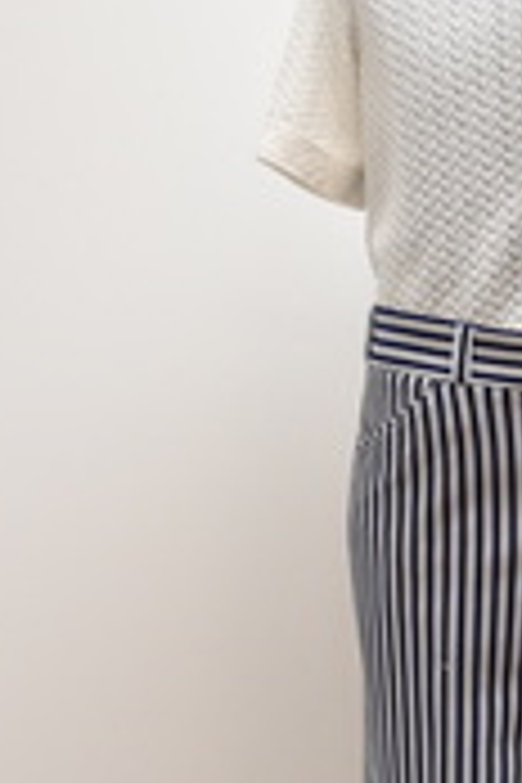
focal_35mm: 70
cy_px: 608
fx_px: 1522
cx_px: 536
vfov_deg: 28.3
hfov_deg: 18.9
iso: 1000
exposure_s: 1/80
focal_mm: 18
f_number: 4.5
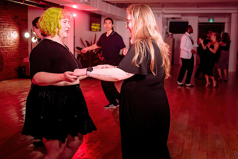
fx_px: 307
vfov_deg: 29.0
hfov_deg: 42.4
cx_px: 130
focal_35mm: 46
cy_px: 73
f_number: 4
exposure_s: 1/200
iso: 640
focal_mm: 42
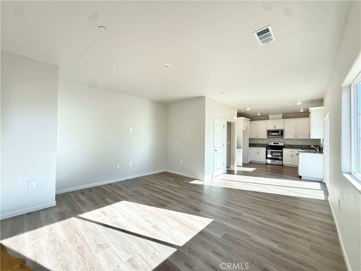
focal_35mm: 14
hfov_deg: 102.1
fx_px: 146
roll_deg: -0.4
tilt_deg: +1.9
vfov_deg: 85.7
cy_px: 136
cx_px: 180
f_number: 2.2
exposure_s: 1/177
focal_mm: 2.22
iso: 64
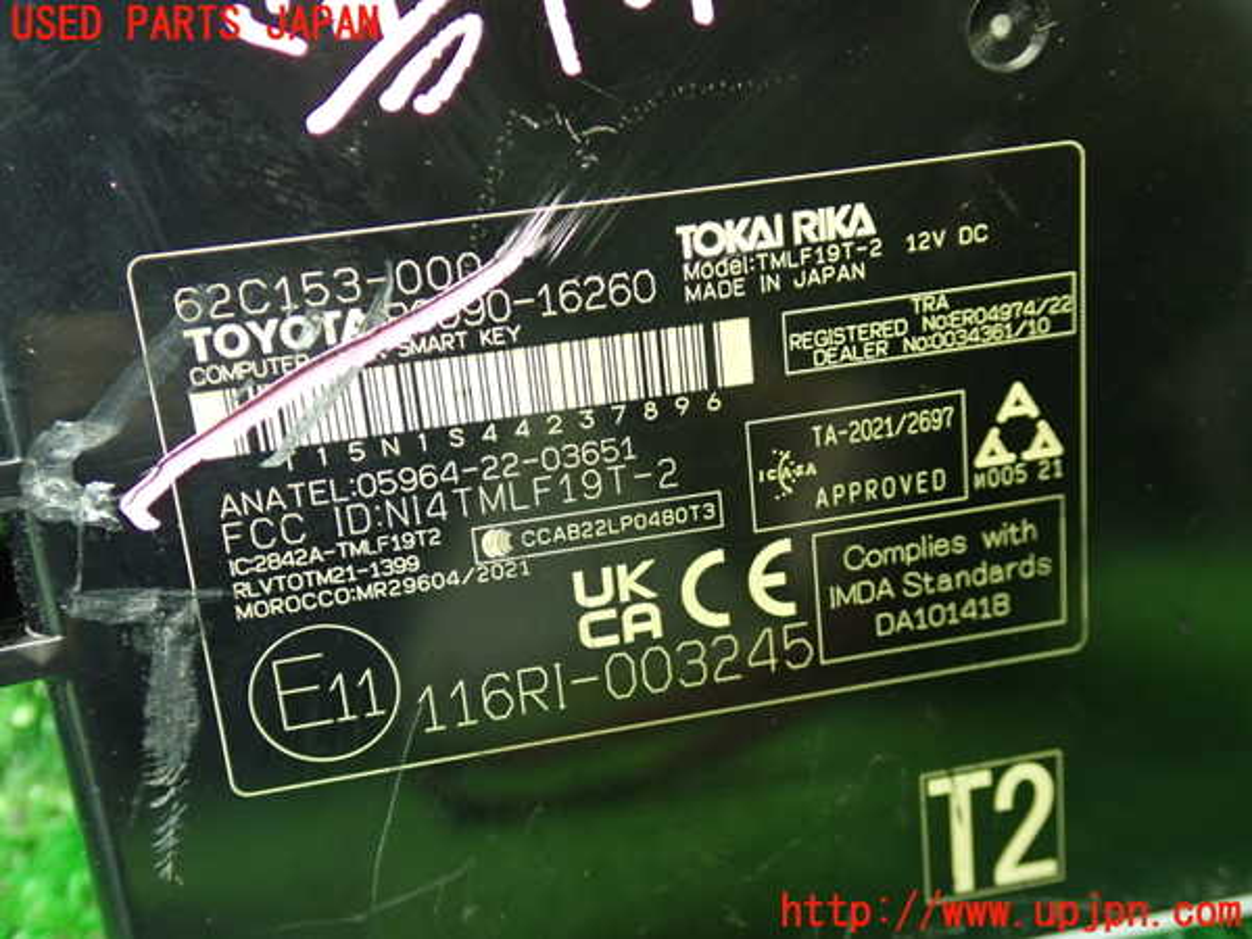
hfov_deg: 45.8
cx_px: 626
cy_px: 470
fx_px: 1483
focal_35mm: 41
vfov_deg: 35.1
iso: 800
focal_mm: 7.31
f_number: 2.8
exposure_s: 1/20
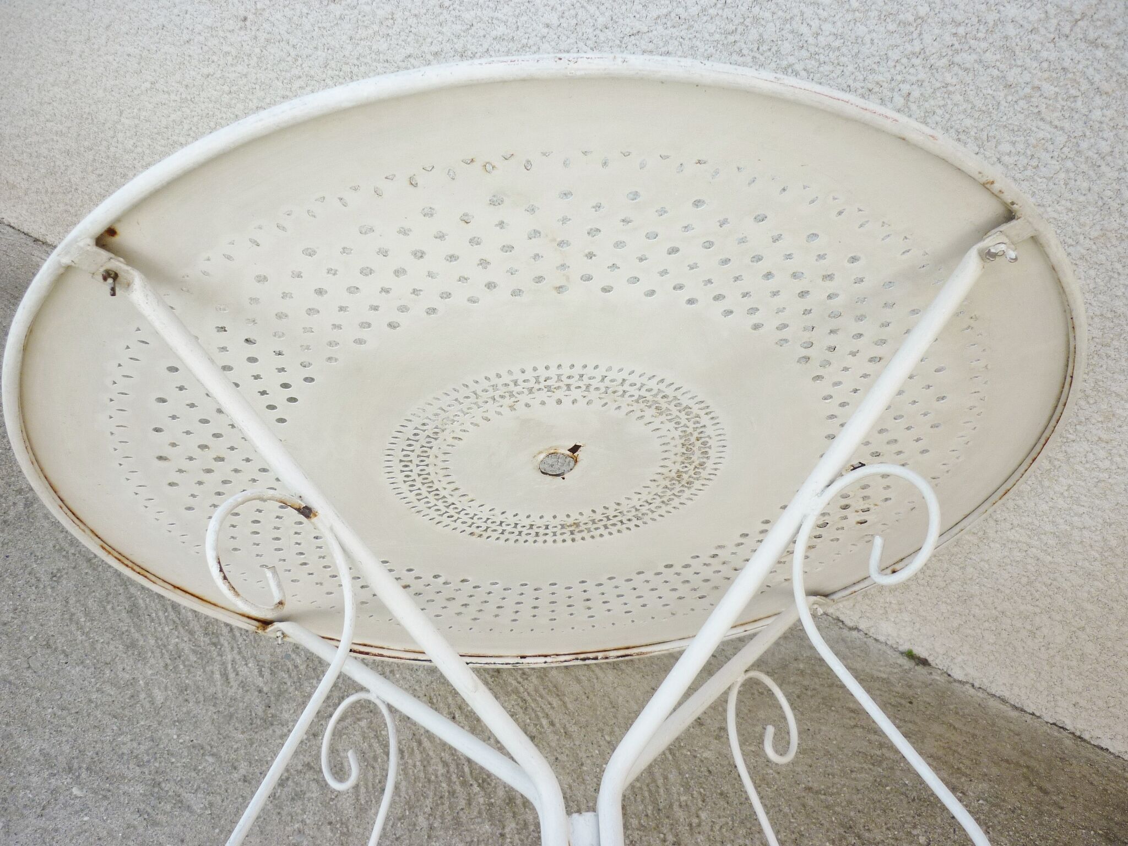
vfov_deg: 42.9
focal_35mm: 33
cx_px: 564
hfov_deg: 55.4
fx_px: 1075
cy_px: 423
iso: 80
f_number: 2.8
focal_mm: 5.5
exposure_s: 1/500
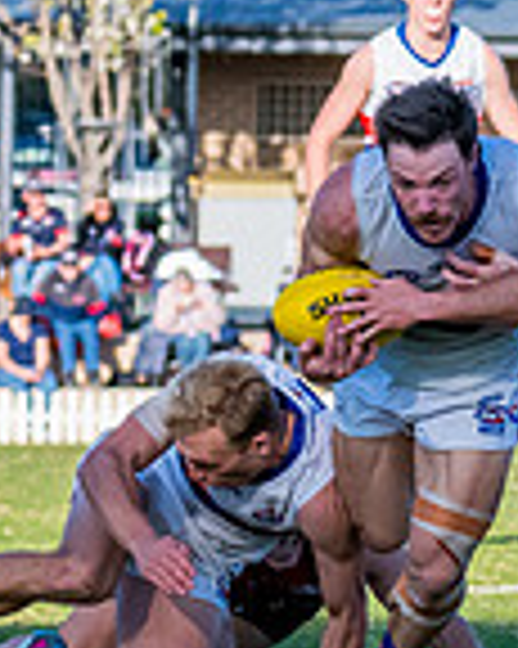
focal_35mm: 905
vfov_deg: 2.1
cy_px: 307
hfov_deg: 1.7
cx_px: 375
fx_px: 17361
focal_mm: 170
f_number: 8
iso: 800
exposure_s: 1/1600
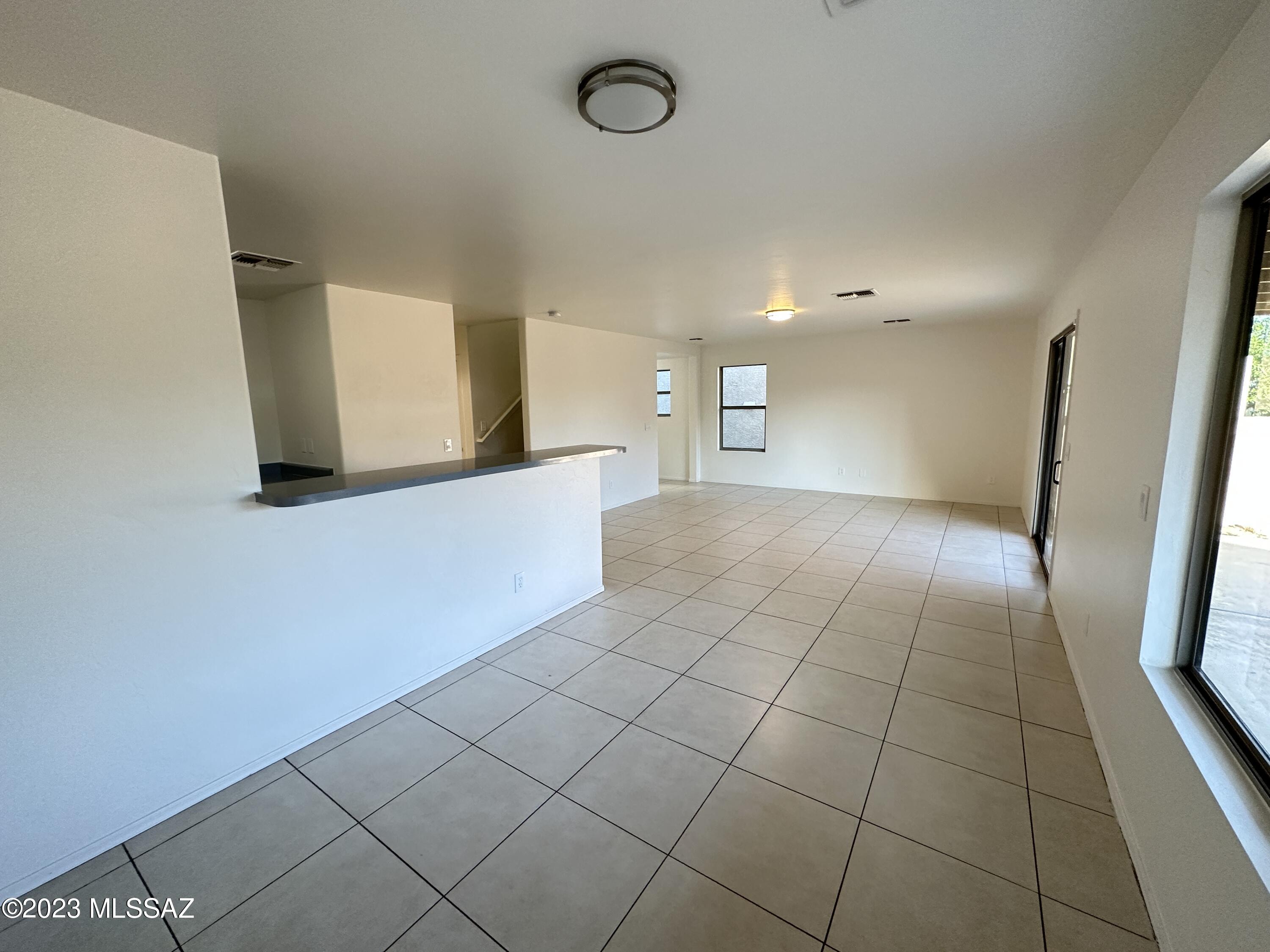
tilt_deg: -9.1
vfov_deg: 85.7
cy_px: 476
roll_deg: +0.4
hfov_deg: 102.1
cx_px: 635
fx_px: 514
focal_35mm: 14
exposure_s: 1/120
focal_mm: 2.22
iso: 250
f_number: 2.2
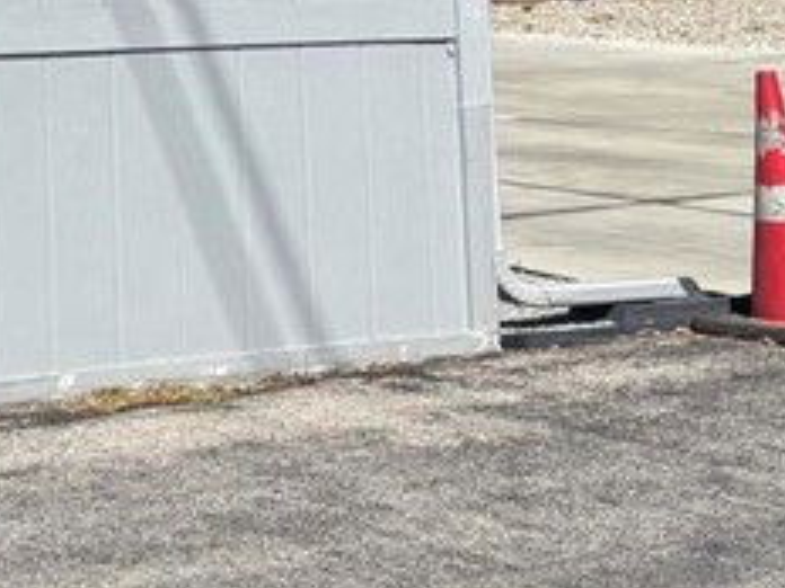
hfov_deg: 14.2
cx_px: -805
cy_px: -355
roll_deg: +0.7
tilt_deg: +6.6
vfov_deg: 12.1
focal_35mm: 115
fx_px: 2608
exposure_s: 1/4255
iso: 50
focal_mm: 5.96
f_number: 1.6
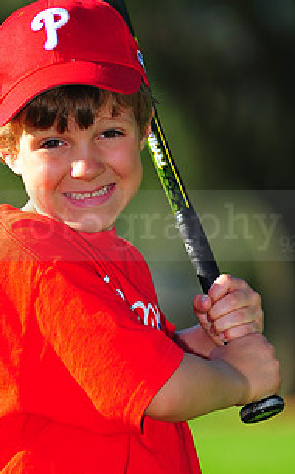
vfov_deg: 6.0
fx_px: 4500
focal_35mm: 349
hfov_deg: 3.8
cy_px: 211
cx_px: 79
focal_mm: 180
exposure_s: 1/1000
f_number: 4
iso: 200
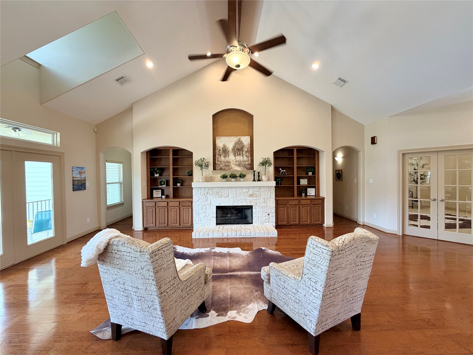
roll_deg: +0.5
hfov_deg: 102.1
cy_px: 178
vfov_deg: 85.7
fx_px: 191
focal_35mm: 14
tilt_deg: -1.4
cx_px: 236
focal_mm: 2.22
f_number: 2.2
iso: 160
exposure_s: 1/120
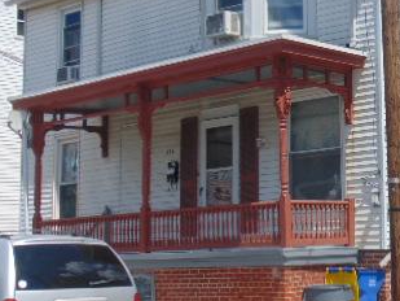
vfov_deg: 17.0
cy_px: 139
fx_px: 1006
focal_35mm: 87
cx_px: 365
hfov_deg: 21.9
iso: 80
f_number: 8.7
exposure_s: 1/250
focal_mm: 7.6
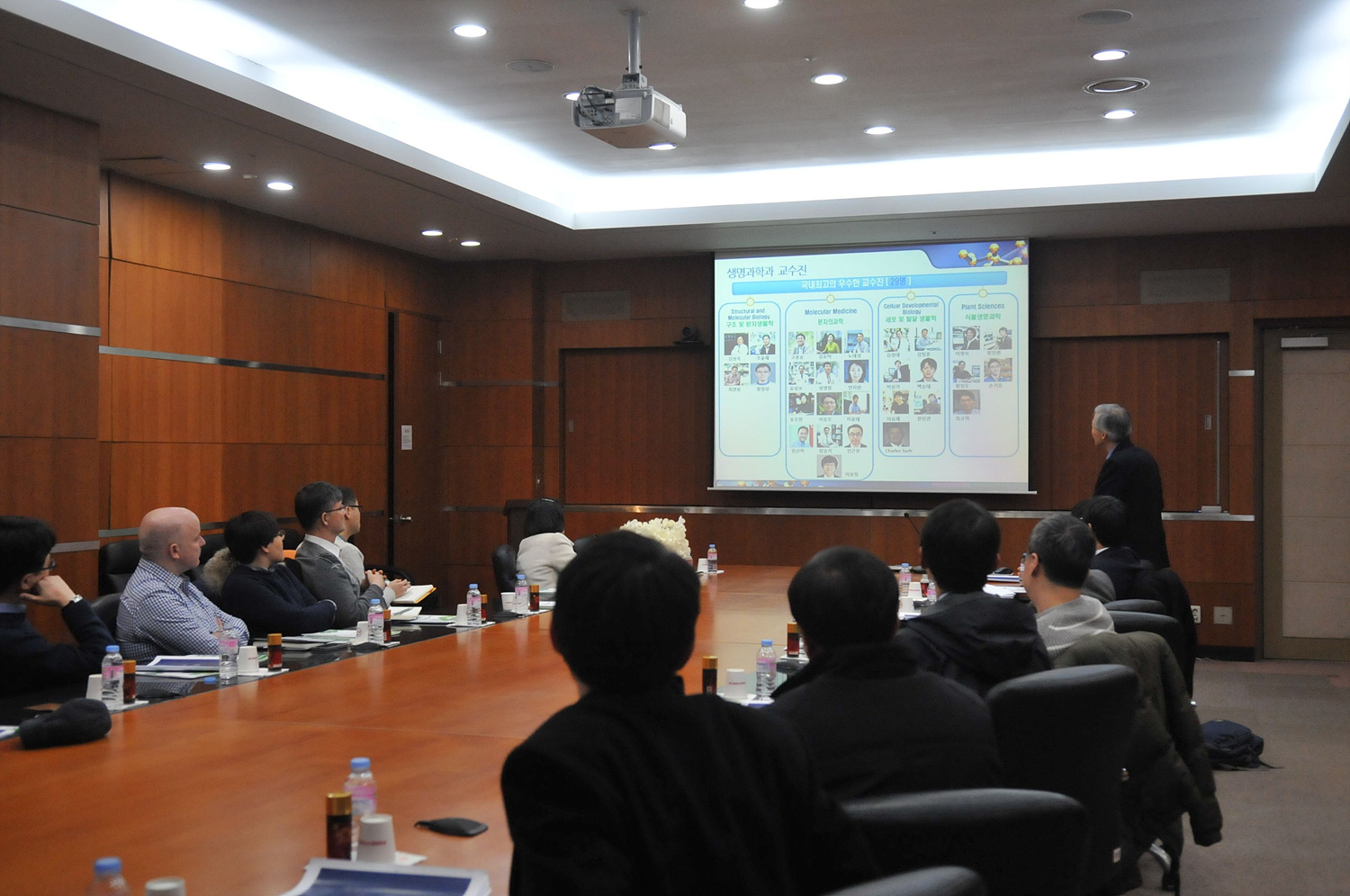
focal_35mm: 39
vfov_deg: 34.1
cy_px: 448
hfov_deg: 49.6
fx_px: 1461
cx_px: 675
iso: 1600
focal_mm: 26
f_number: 2.8
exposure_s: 1/320
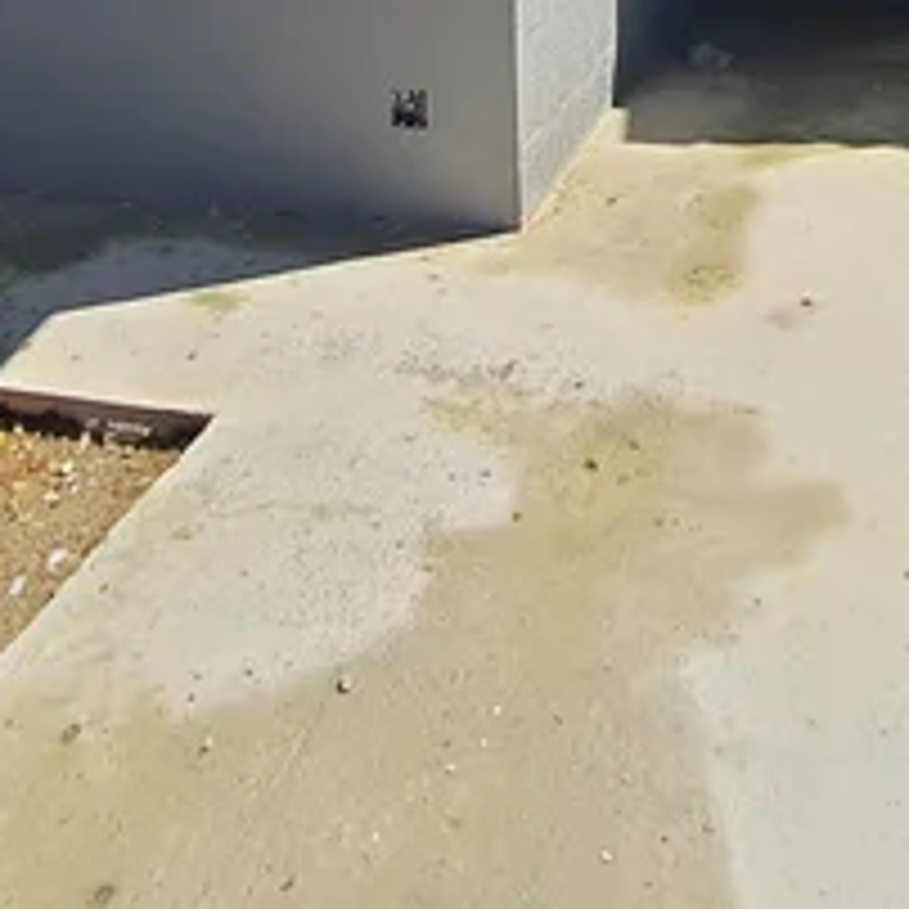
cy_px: -353
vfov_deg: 27.9
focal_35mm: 47
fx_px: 1396
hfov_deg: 36.0
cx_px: 531
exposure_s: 1/1236
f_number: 2.2
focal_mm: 1.74
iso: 50
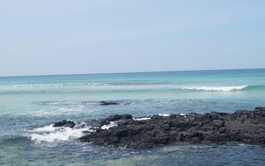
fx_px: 386
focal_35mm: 54
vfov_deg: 24.2
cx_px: 133
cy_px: 81
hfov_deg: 37.8
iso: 100
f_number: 9
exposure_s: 1/320
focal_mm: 35
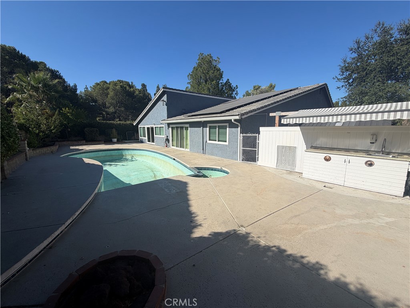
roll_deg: +0.6
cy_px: 154
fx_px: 166
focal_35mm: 14
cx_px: 205
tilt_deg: -9.4
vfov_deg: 85.7
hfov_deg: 102.1
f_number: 2.2
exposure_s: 1/1087
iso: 20
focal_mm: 2.22
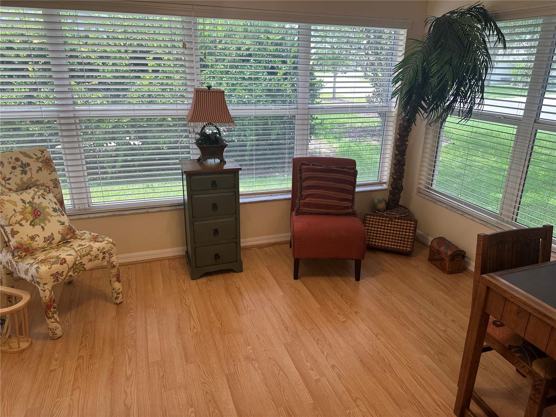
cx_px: 278
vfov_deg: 56.8
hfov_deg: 71.6
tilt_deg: -18.7
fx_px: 385
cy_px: 208
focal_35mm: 24
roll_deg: -0.8
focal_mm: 6.86
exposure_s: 1/120
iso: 100
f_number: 1.78
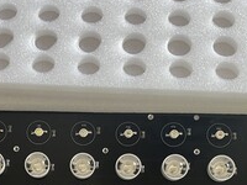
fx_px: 499
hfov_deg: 27.6
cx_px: 77
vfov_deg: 19.9
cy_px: 216
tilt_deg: -82.2
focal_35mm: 70
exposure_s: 1/77
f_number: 1.8
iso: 80
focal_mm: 3.99
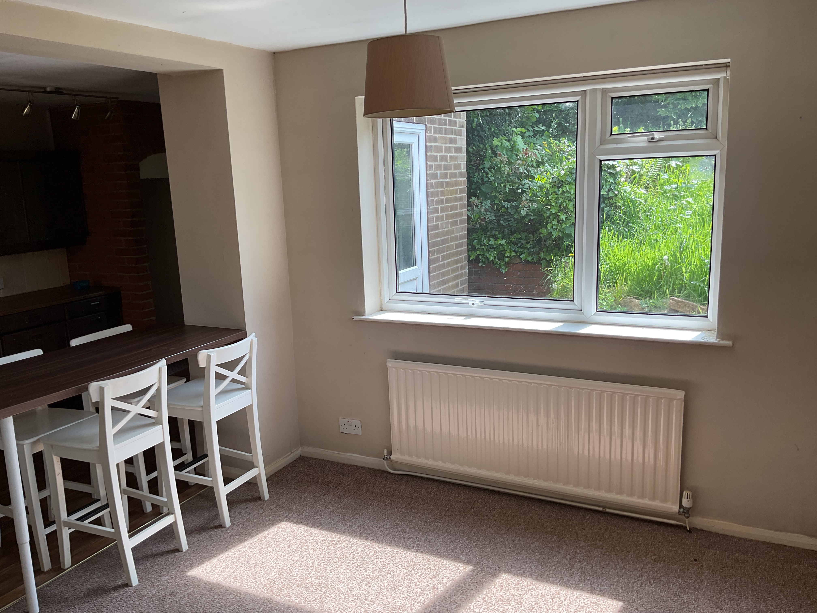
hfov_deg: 61.7
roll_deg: +2.0
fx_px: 684
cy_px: 306
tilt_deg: -11.0
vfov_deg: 48.2
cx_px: 408
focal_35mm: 29
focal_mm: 3
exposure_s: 1/127
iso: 16
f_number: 1.8
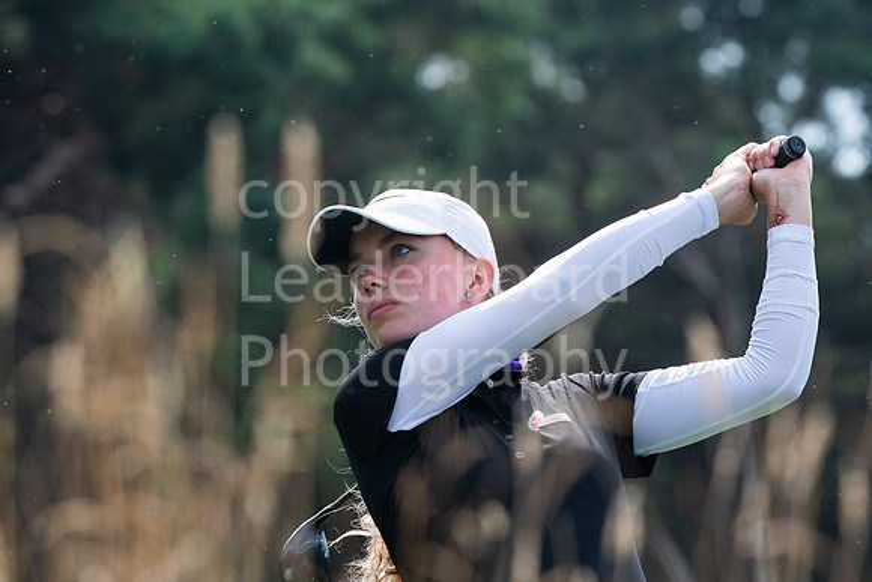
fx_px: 8358
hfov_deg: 6.0
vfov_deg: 4.0
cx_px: 436
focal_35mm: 345
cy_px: 291
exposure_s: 1/1600
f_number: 6.3
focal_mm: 230
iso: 1000
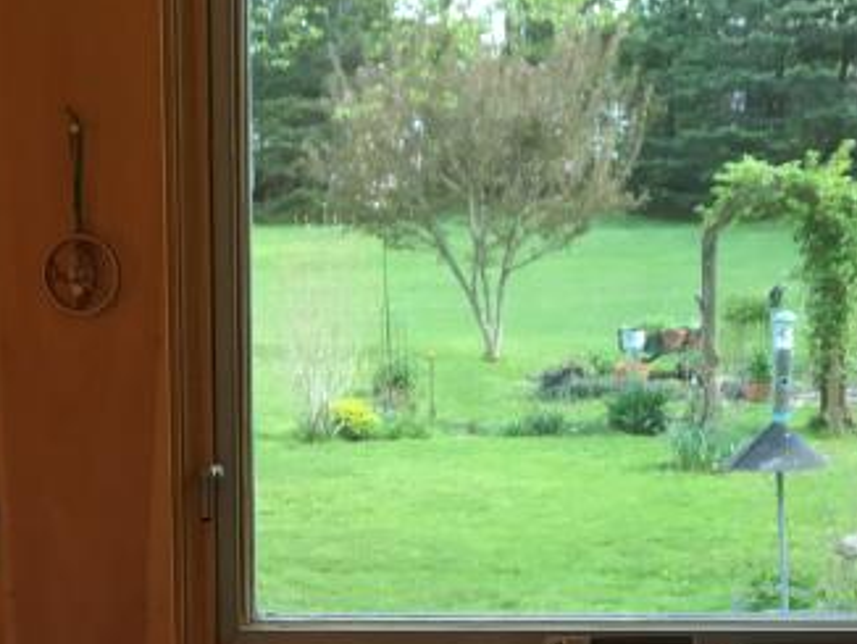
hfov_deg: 21.2
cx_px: 142
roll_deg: +1.3
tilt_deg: -11.6
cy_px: 665
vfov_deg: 15.9
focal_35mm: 91
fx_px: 2255
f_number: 2.2
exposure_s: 1/30
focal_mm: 4.15
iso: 50
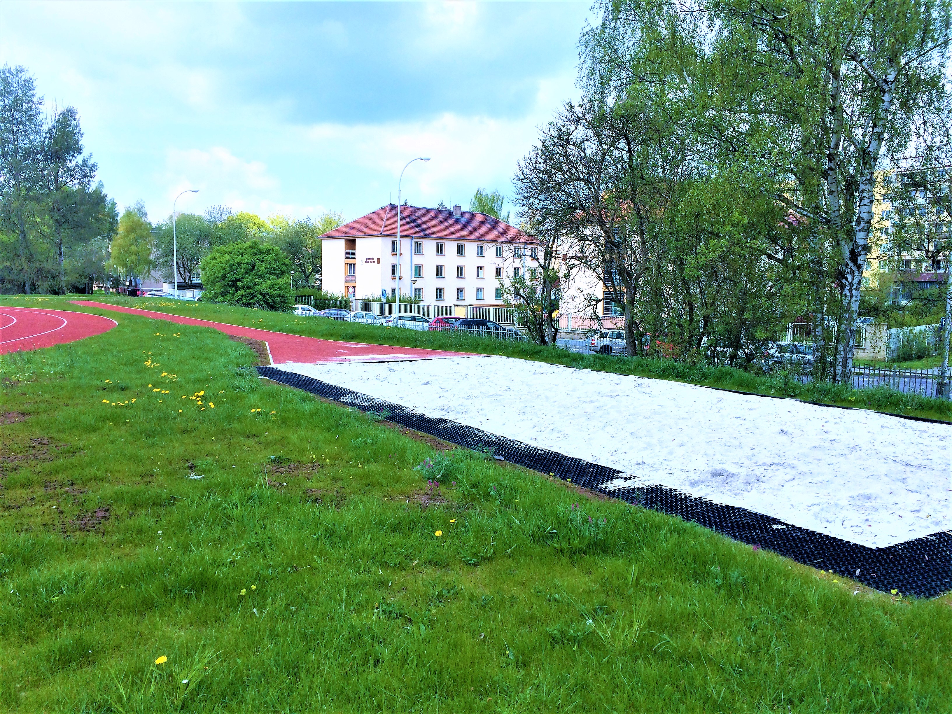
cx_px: 476
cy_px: 357
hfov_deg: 61.7
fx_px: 798
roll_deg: -1.6
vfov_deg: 48.2
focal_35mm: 29
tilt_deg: -5.7
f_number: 2.2
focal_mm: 4.15
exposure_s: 1/1414
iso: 32
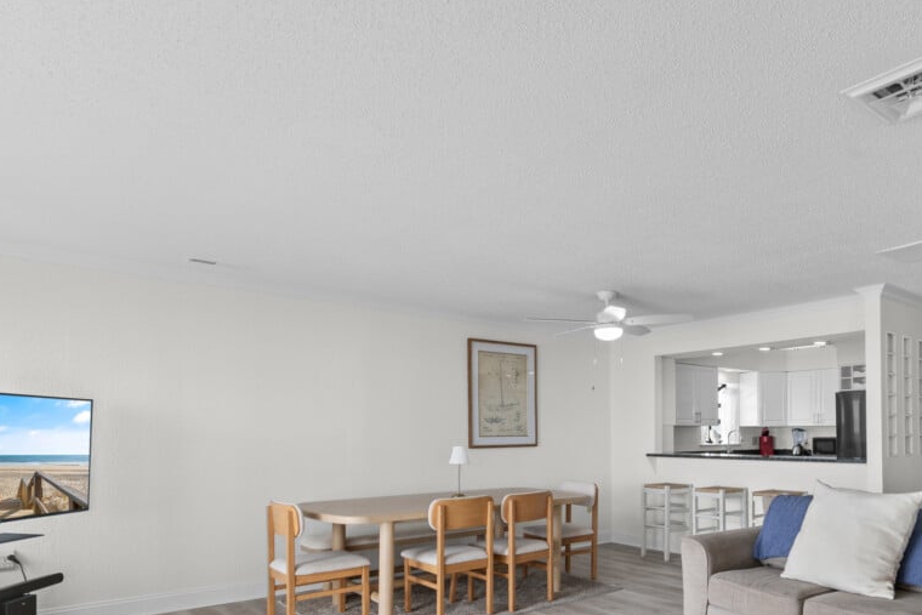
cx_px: 616
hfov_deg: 71.5
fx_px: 615
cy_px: 433
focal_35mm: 24
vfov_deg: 51.7
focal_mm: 11
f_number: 4.8
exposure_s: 1/15
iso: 100
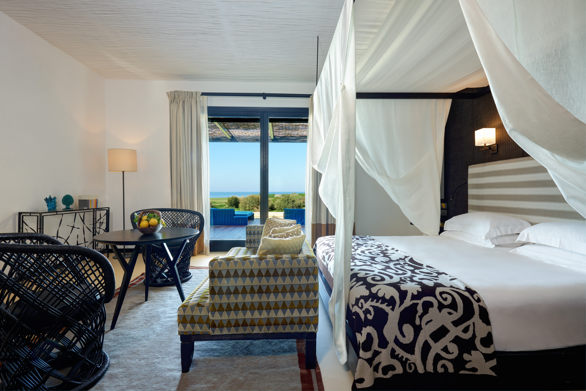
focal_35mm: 16
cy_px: 196
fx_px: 260
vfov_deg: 73.7
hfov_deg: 96.7
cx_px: 293
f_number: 14
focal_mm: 16
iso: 200
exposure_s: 2
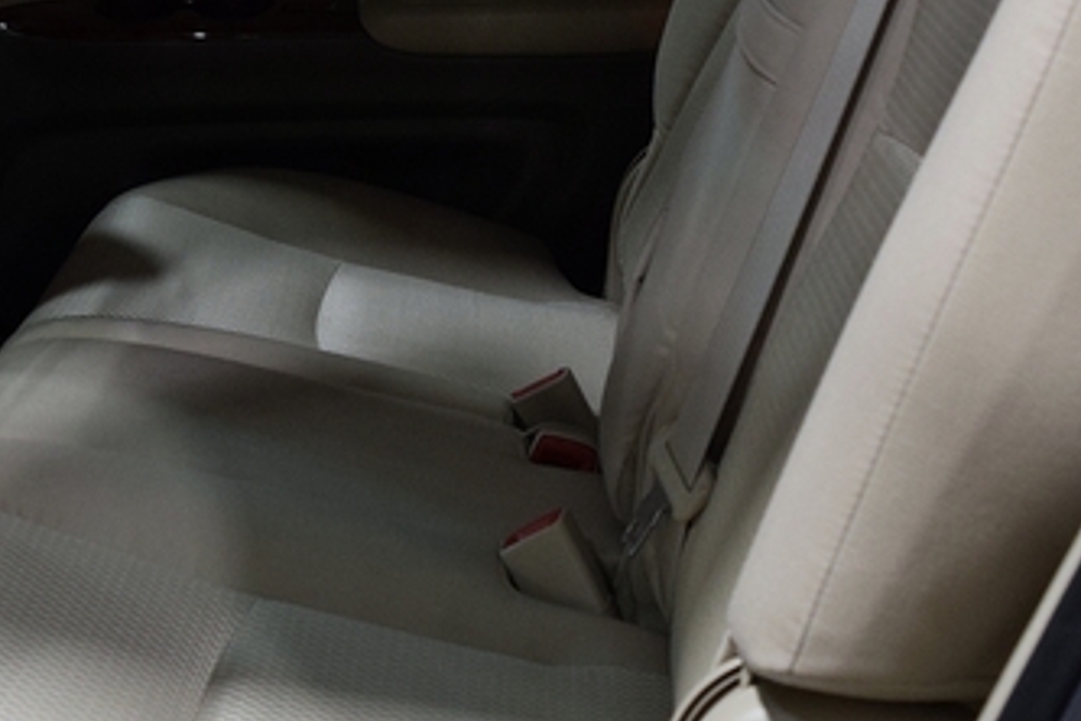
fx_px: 2492
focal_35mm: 83
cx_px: 513
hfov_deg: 24.5
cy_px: 232
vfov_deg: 16.4
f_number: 3.5
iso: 1100
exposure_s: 1/60
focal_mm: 18
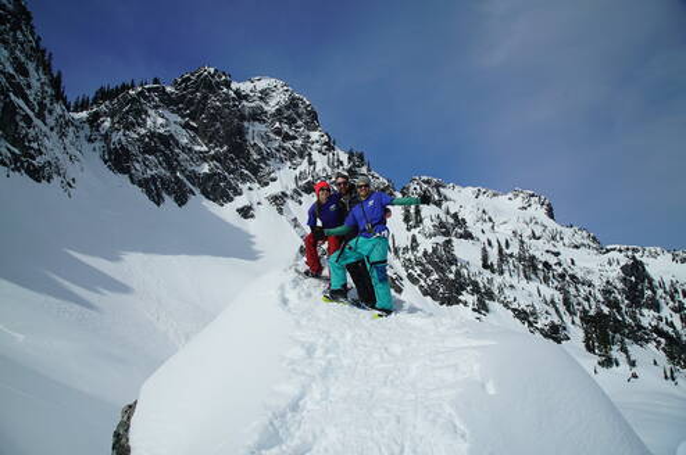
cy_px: 228
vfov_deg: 53.0
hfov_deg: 73.8
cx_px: 343
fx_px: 457
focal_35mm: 24
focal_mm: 24
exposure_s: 1/200
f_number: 10
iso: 100
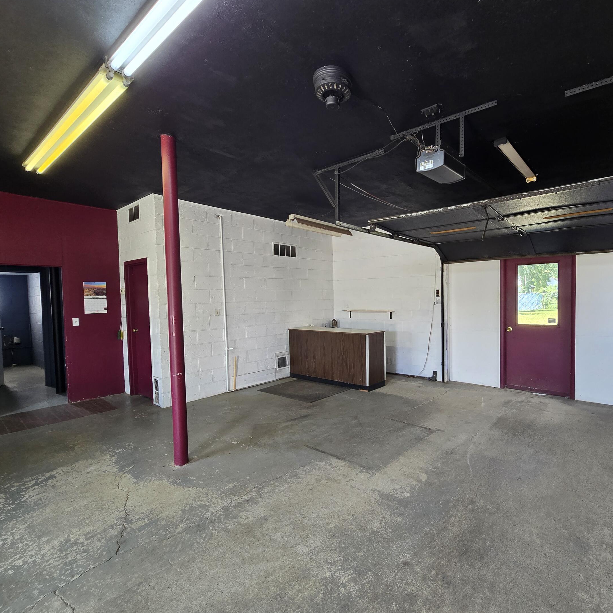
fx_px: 321
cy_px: 312
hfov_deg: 86.2
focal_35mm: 16
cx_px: 370
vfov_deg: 87.4
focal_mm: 2.2
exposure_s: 1/60
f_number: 2.2
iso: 125
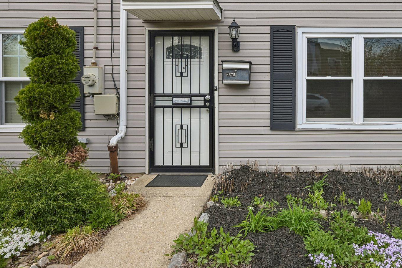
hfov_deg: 70.2
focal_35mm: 25
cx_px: 265
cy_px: 100
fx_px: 276
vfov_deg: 51.2
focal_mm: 16.5
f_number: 11
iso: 400
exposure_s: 1/400
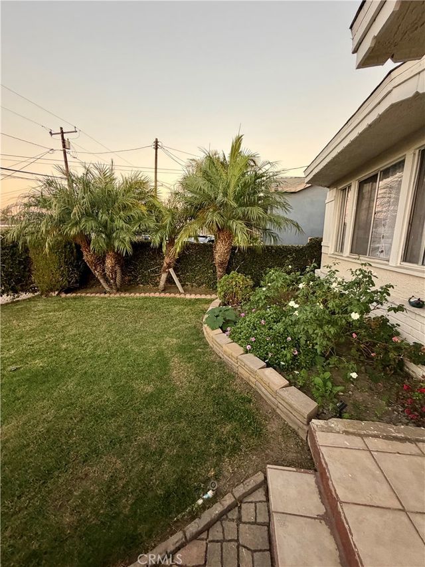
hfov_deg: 85.7
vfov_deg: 102.1
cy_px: 284
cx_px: 212
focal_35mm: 14
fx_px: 229
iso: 200
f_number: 2.2
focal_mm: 2.22
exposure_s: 1/121
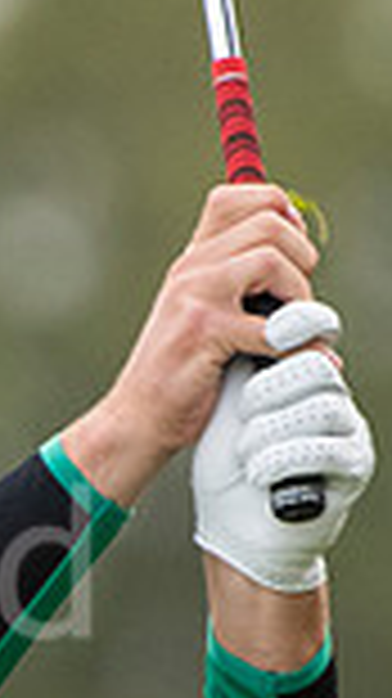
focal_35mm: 2466
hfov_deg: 0.5
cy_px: 606
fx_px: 45643
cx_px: -482
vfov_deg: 0.9
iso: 2000
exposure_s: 1/1600
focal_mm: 420
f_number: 5.6
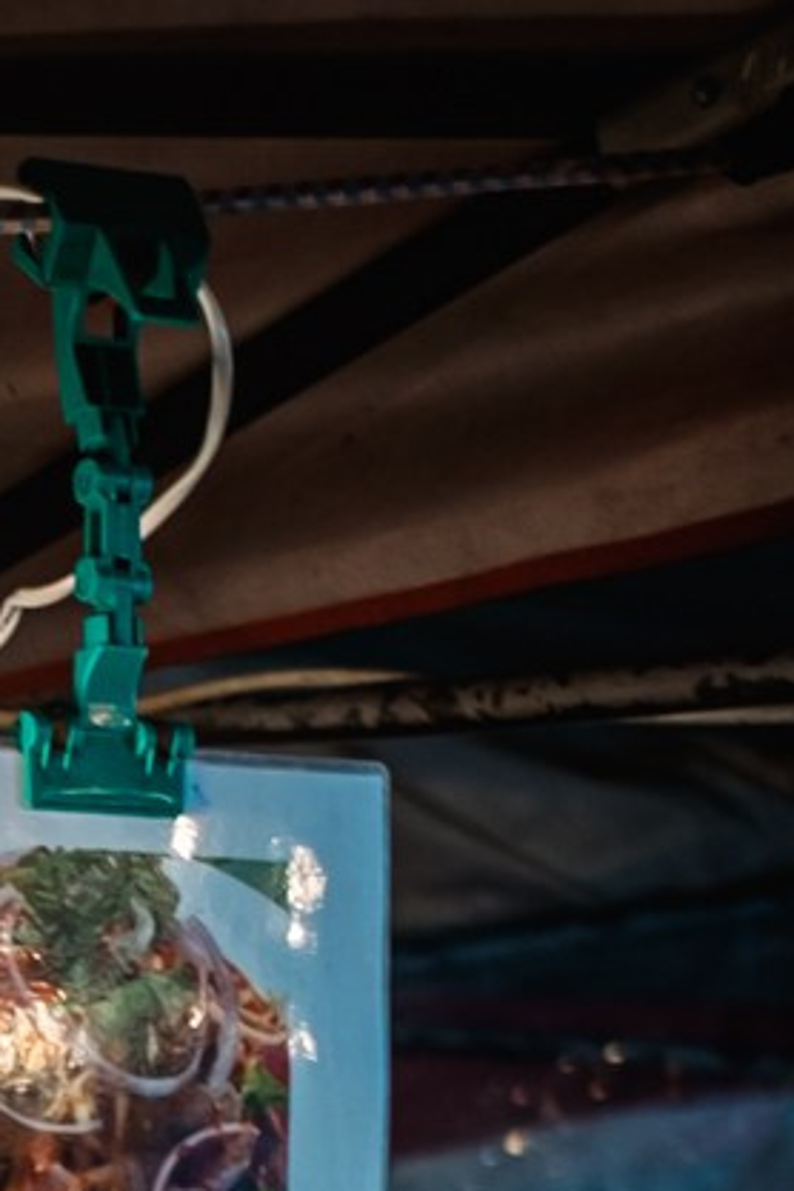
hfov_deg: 6.1
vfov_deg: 9.1
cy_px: 2171
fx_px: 7112
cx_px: -1267
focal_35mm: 215
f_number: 2
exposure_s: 1/80
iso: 200
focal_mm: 23
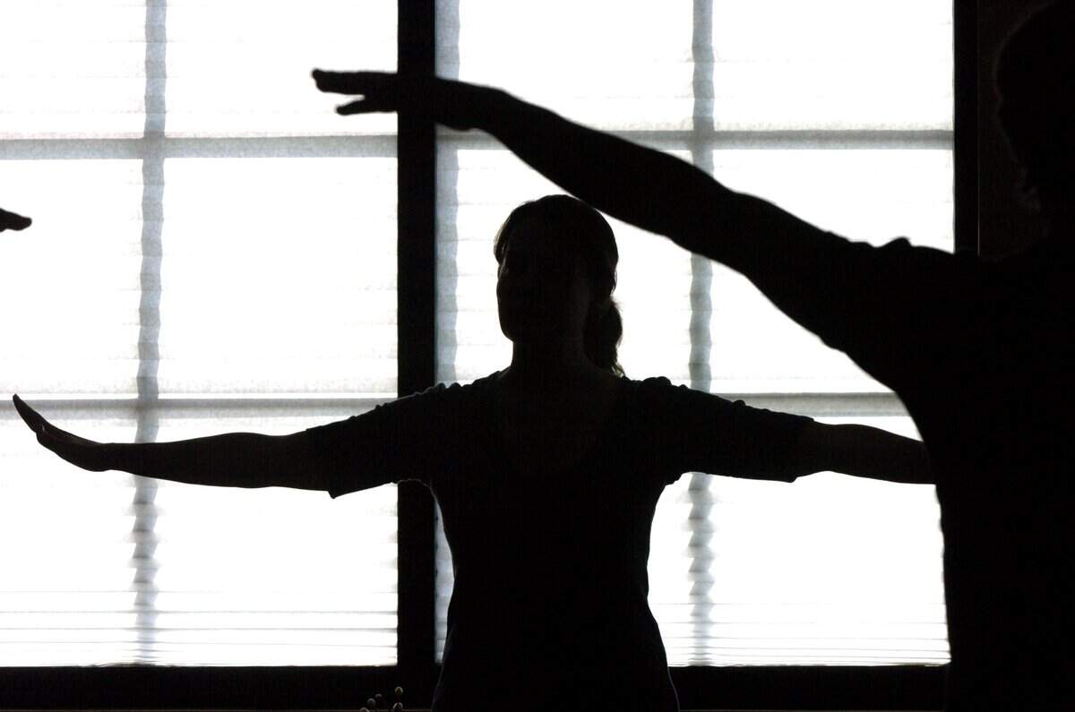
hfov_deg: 10.6
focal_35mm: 195
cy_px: 356
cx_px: 538
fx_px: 5811
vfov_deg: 7.0
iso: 500
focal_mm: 130
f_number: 8
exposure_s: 1/400
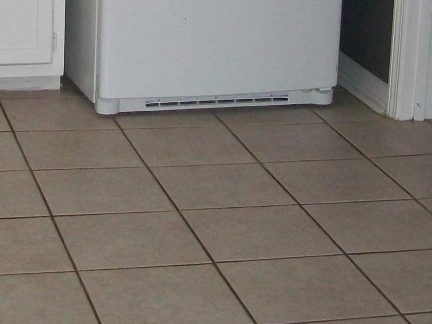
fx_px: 1311
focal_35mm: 105
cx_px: 52
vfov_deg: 13.7
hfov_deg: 18.4
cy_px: -58
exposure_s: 1/60
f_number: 2.7
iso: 160
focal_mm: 6.1
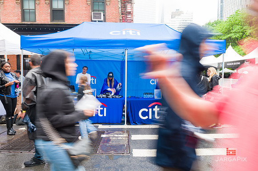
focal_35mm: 26
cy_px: 86
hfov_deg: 69.4
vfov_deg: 49.5
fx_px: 186
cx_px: 129
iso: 200
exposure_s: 1/10
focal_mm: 26
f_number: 16
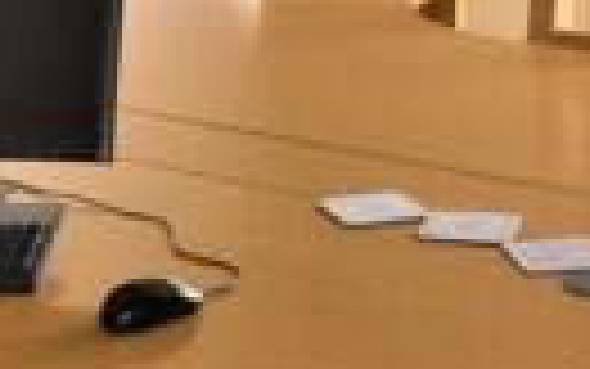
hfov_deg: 13.6
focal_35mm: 153
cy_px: -70
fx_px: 2461
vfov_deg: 8.5
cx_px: 417
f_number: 4
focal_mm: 20
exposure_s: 1/125
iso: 180
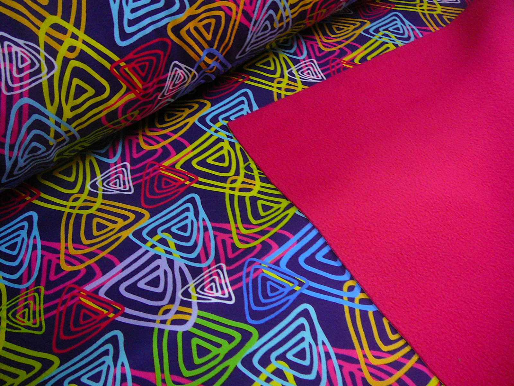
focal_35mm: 35
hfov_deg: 52.6
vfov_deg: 40.7
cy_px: 193
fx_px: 520
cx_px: 257
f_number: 2.8
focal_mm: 5.2
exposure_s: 1/8
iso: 200
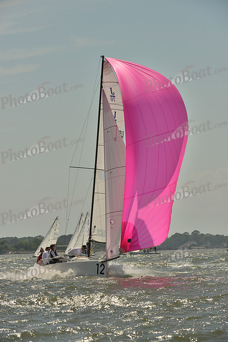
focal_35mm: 200
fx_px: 1899
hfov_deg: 6.9
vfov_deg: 10.3
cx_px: 114
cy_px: 171
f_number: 11
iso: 280
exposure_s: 1/1600
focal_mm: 200
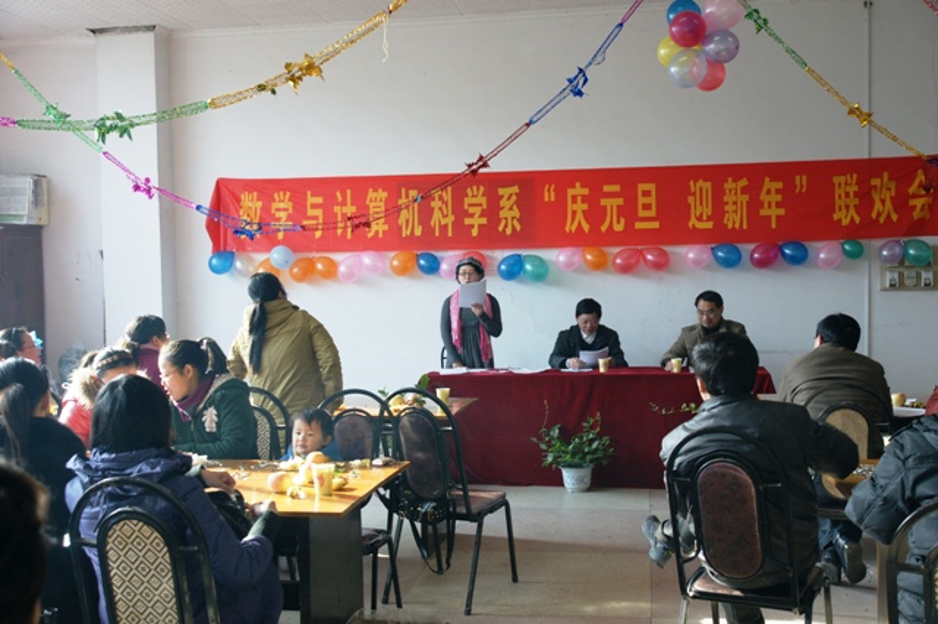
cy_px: 312
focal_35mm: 42
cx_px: 469
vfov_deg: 31.9
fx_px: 1094
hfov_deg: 46.4
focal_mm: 28
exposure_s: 1/60
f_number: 4.5
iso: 200
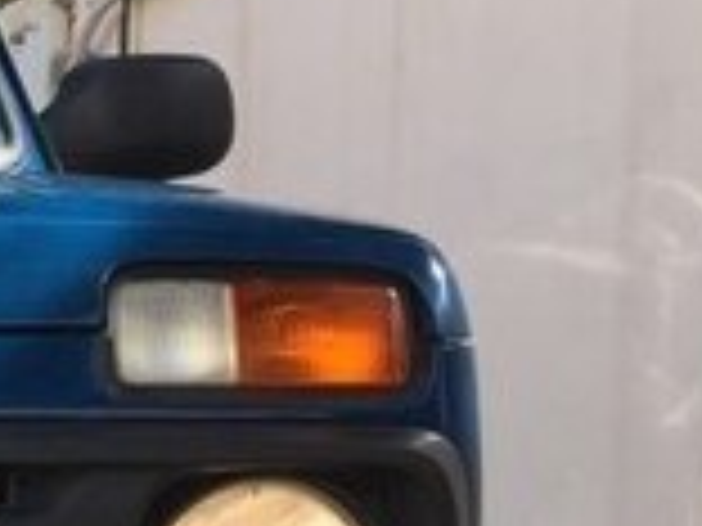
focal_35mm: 123
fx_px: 2494
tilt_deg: -5.3
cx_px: -558
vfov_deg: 11.8
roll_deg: -0.2
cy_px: 609
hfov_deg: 14.2
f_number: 2.2
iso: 32
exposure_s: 1/527
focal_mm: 4.15
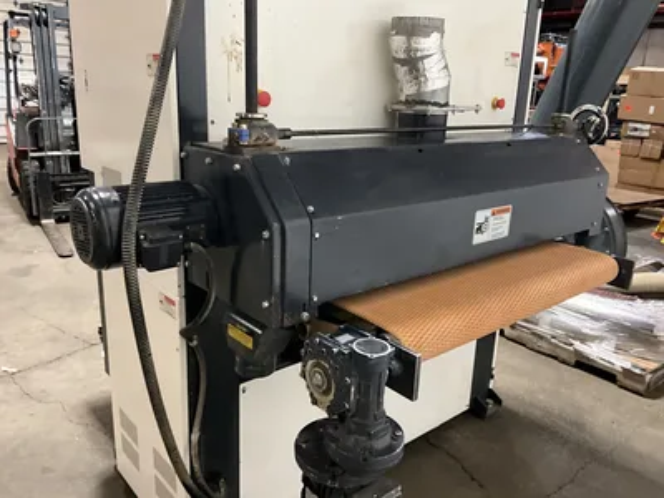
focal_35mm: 29
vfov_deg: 48.2
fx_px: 556
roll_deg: -4.1
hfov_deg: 61.7
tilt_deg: -17.0
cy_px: 249
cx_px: 332
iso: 320
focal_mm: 3
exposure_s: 1/50
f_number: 1.8
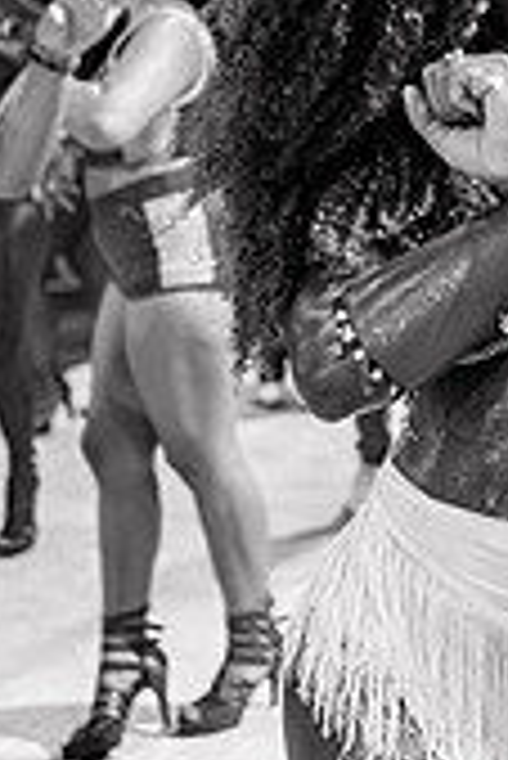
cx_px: 602
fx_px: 1352
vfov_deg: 30.8
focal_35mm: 64
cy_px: 175
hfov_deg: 20.0
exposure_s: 1/320
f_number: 1.8
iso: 1600
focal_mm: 24
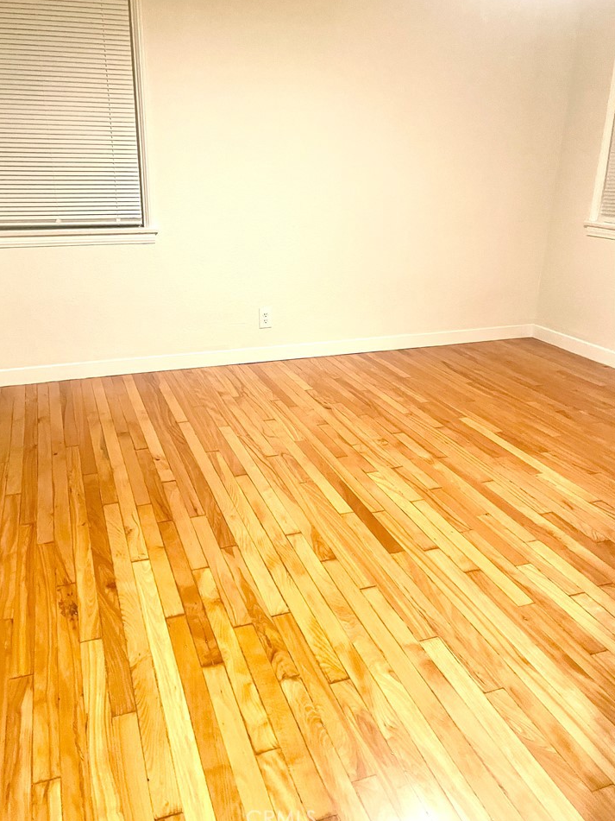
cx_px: 286
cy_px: 388
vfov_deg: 63.4
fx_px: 663
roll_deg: +0.8
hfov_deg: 49.7
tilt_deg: -18.9
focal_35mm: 28
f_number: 1.6
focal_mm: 5.1
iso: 400
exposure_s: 1/40
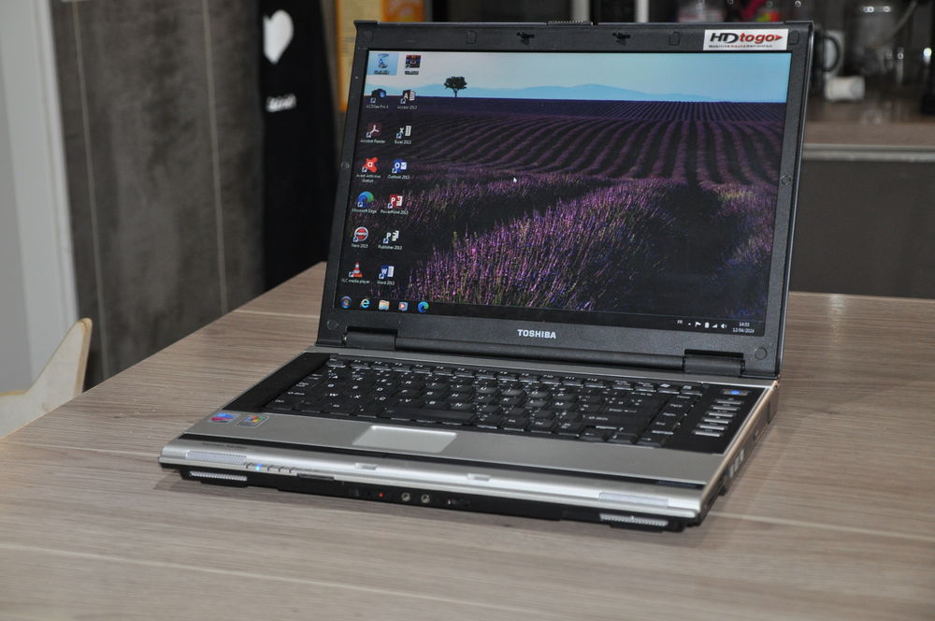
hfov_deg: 28.1
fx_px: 1868
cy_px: 310
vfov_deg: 18.9
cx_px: 468
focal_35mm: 72
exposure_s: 1/60
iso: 800
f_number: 4.8
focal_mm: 48
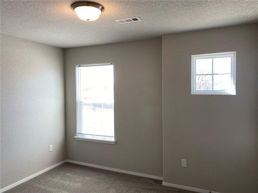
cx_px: 129
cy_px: 96
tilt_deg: -0.1
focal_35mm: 26
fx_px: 194
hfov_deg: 67.3
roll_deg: -0.4
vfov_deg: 53.1
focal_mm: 4.25
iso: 32
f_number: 1.8
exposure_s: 1/120
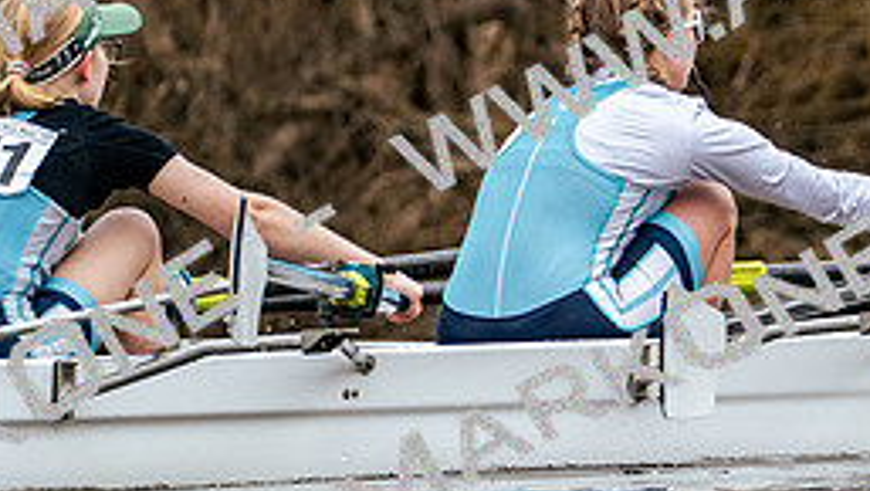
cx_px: 809
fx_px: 16529
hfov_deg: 3.0
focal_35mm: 716
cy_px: 201
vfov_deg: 1.7
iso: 2500
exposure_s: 1/2000
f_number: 6.3
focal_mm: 303
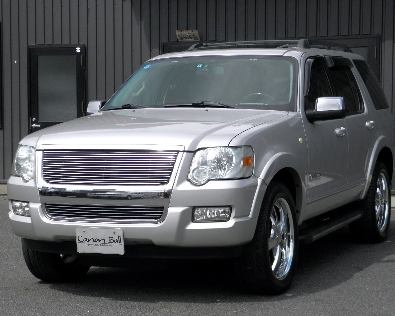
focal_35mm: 84
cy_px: 159
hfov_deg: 22.7
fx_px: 982
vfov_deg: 18.3
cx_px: 198
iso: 160
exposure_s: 1/250
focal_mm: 14.3
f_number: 8.8
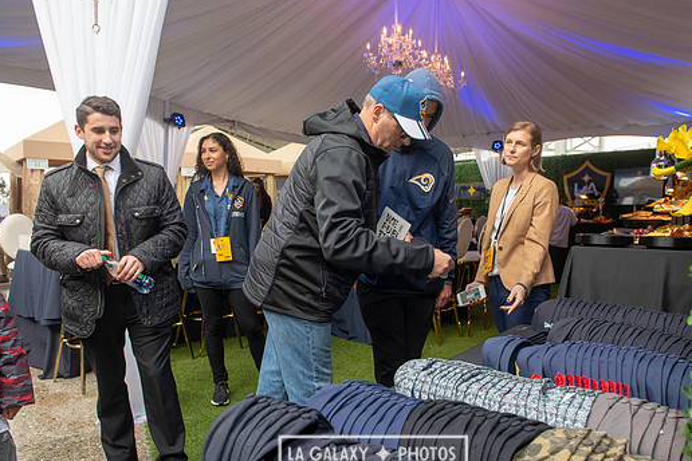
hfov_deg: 67.3
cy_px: 253
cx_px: 373
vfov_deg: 47.9
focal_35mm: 27
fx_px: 519
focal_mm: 24
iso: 500
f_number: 6.3
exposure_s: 1/125
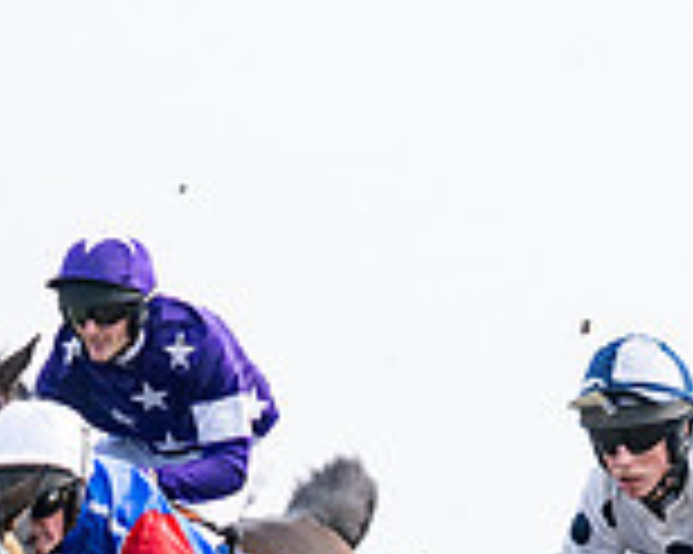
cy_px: 681
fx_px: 13549
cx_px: 1299
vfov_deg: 2.3
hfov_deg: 2.9
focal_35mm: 661
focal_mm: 155
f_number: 5
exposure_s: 1/2000
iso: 400
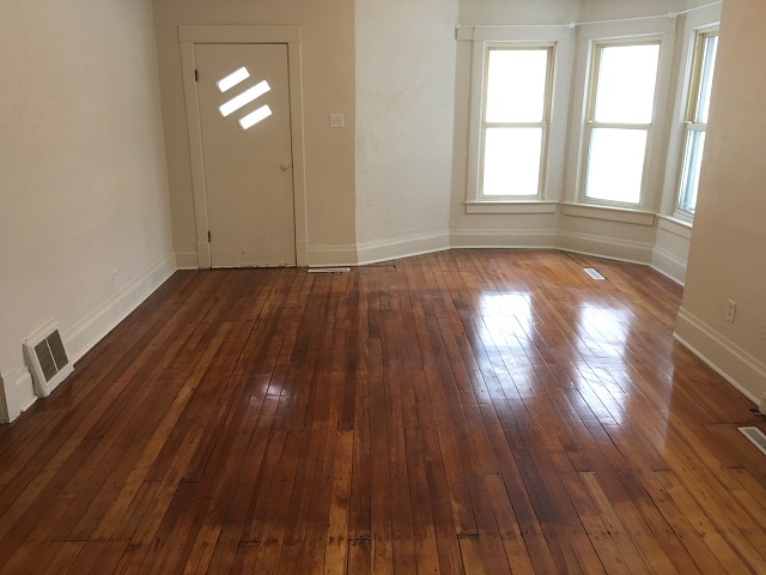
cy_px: 288
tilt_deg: -14.6
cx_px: 383
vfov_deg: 48.2
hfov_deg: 61.7
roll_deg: +0.2
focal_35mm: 29
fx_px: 642
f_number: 2.2
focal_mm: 4.15
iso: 32
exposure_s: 1/15
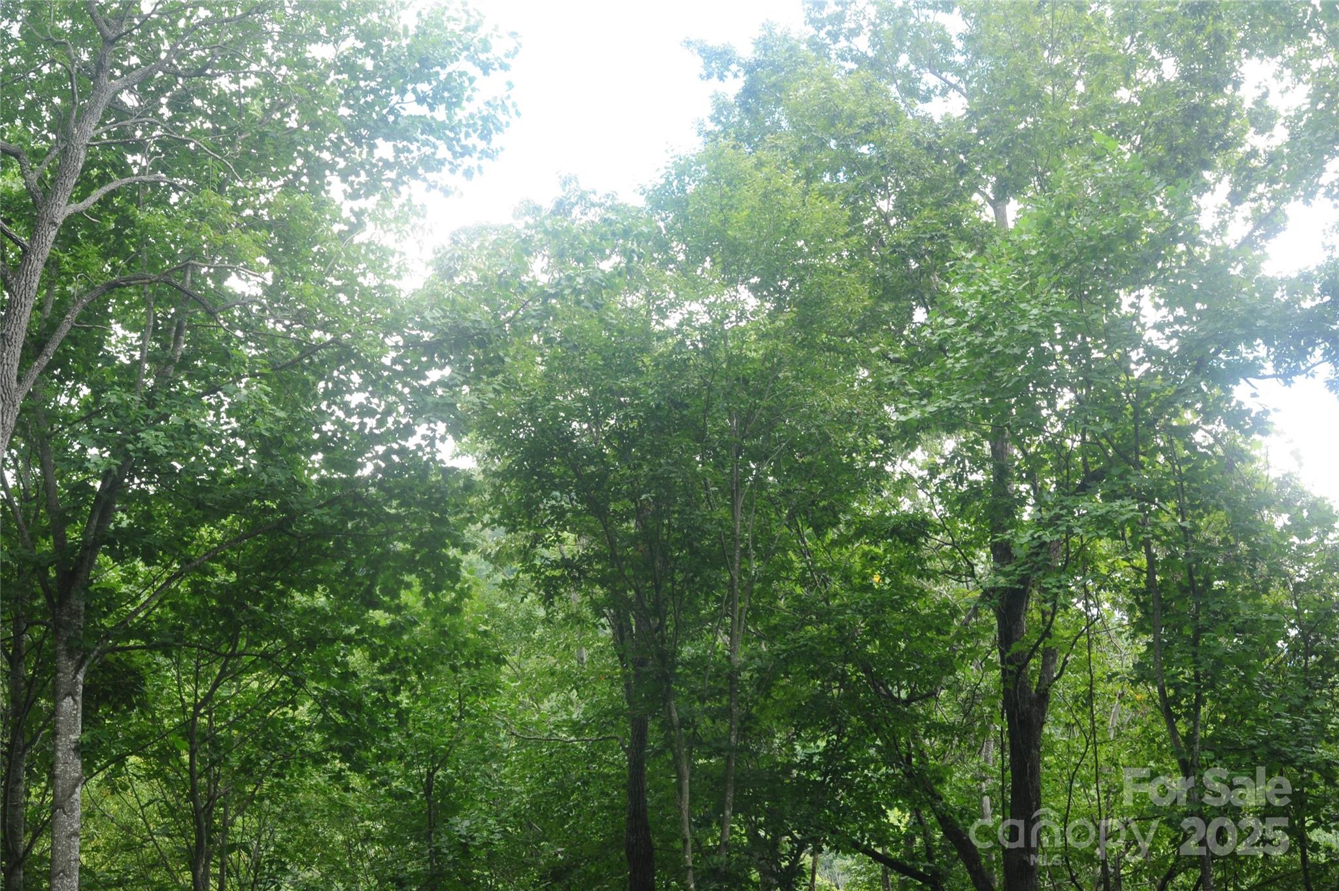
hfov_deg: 10.3
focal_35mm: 200
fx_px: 7433
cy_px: 446
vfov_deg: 6.9
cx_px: 670
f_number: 32
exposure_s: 1/60
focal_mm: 200
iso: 1250
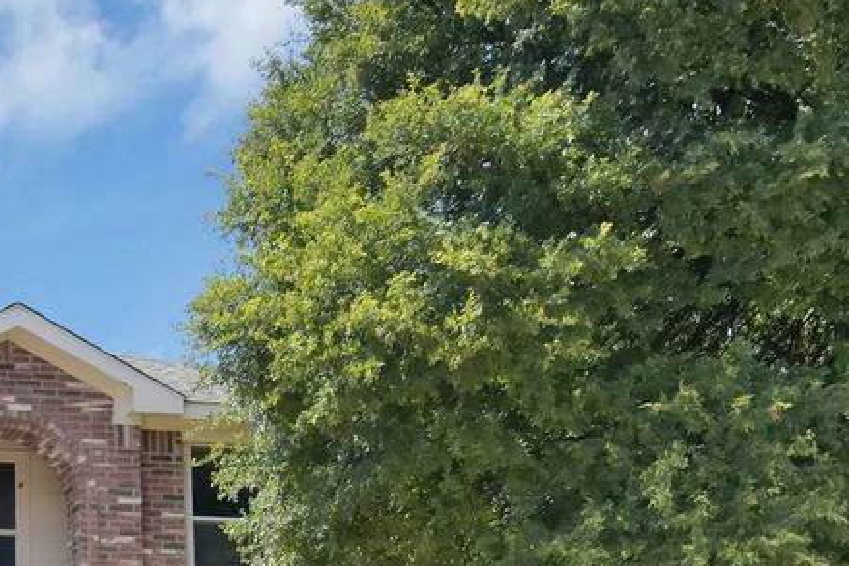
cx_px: -79
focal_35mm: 70
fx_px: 1651
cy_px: 608
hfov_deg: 26.6
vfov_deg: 18.8
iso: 110
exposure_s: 1/250
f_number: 8
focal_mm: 20
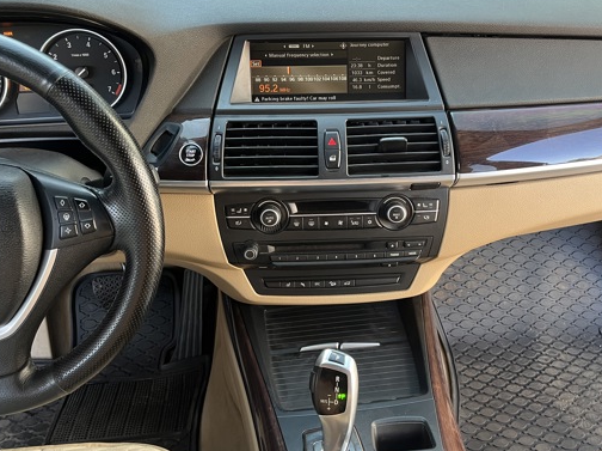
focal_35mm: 33
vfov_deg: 42.9
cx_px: 326
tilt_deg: -36.1
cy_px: 211
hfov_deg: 55.3
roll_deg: -4.6
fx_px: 573
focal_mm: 5.1
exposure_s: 1/81
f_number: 1.6
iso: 125
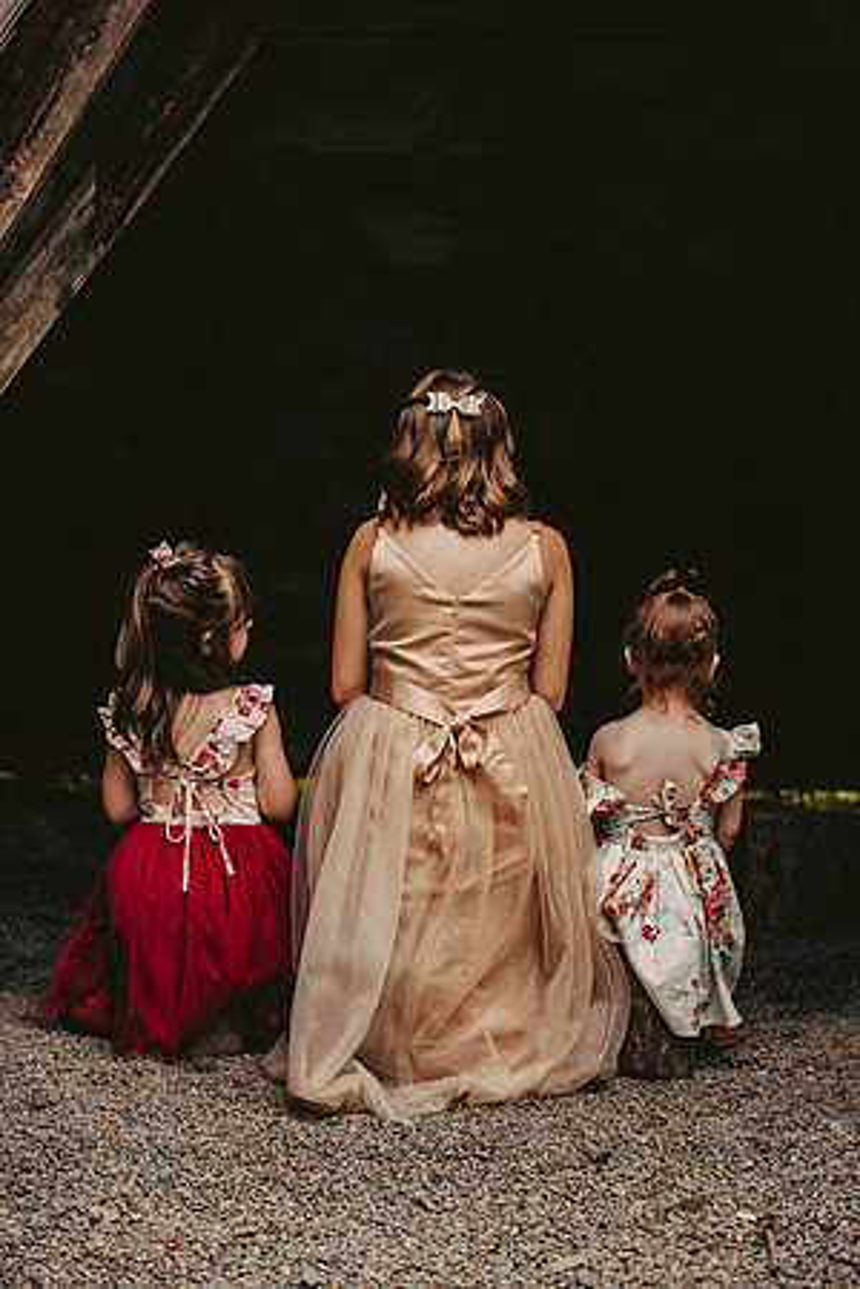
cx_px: 430
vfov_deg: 28.8
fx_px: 2508
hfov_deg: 19.5
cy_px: 644
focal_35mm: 70
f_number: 2.8
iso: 640
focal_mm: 70
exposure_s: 1/800
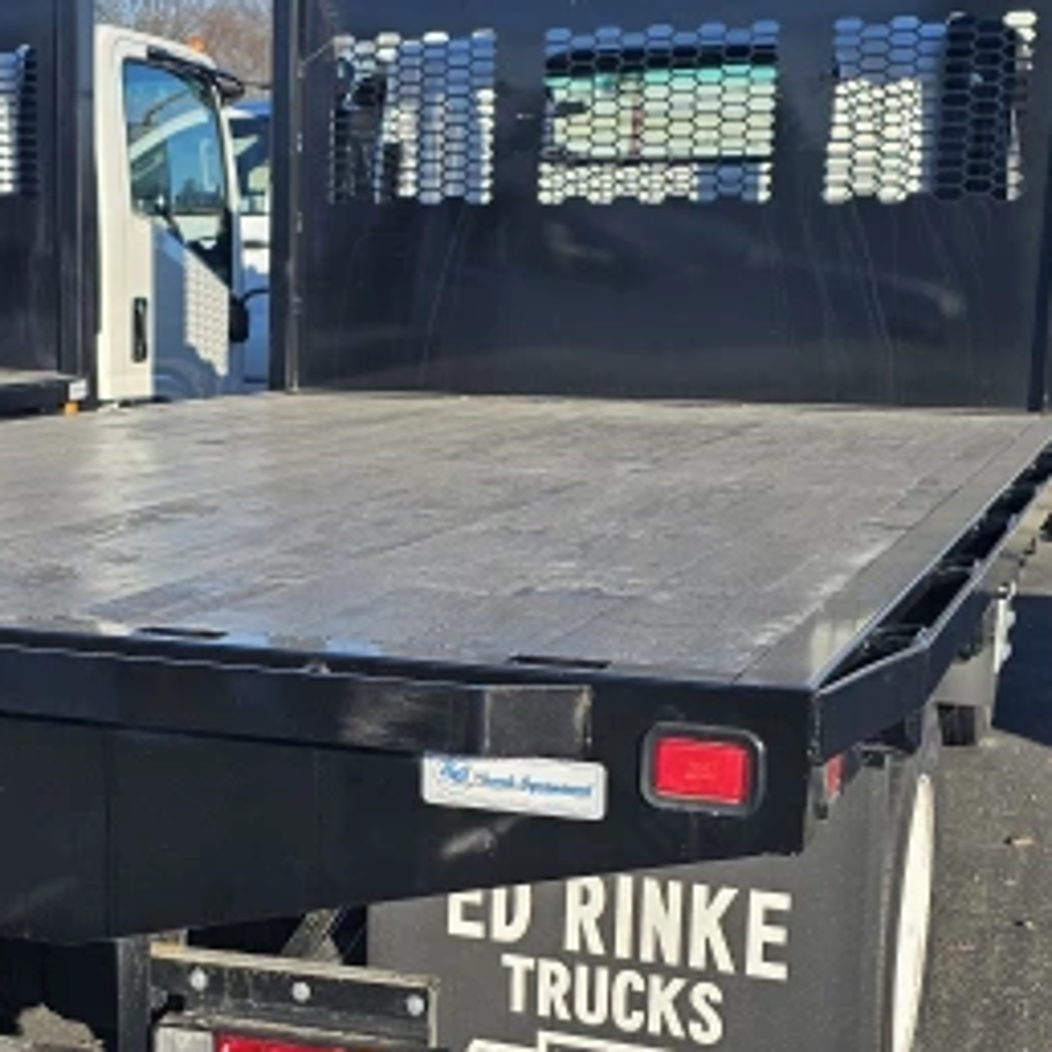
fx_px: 2166
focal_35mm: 63
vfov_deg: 27.1
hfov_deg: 26.8
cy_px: 697
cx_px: 232
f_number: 1.7
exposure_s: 1/624
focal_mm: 6.3
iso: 10
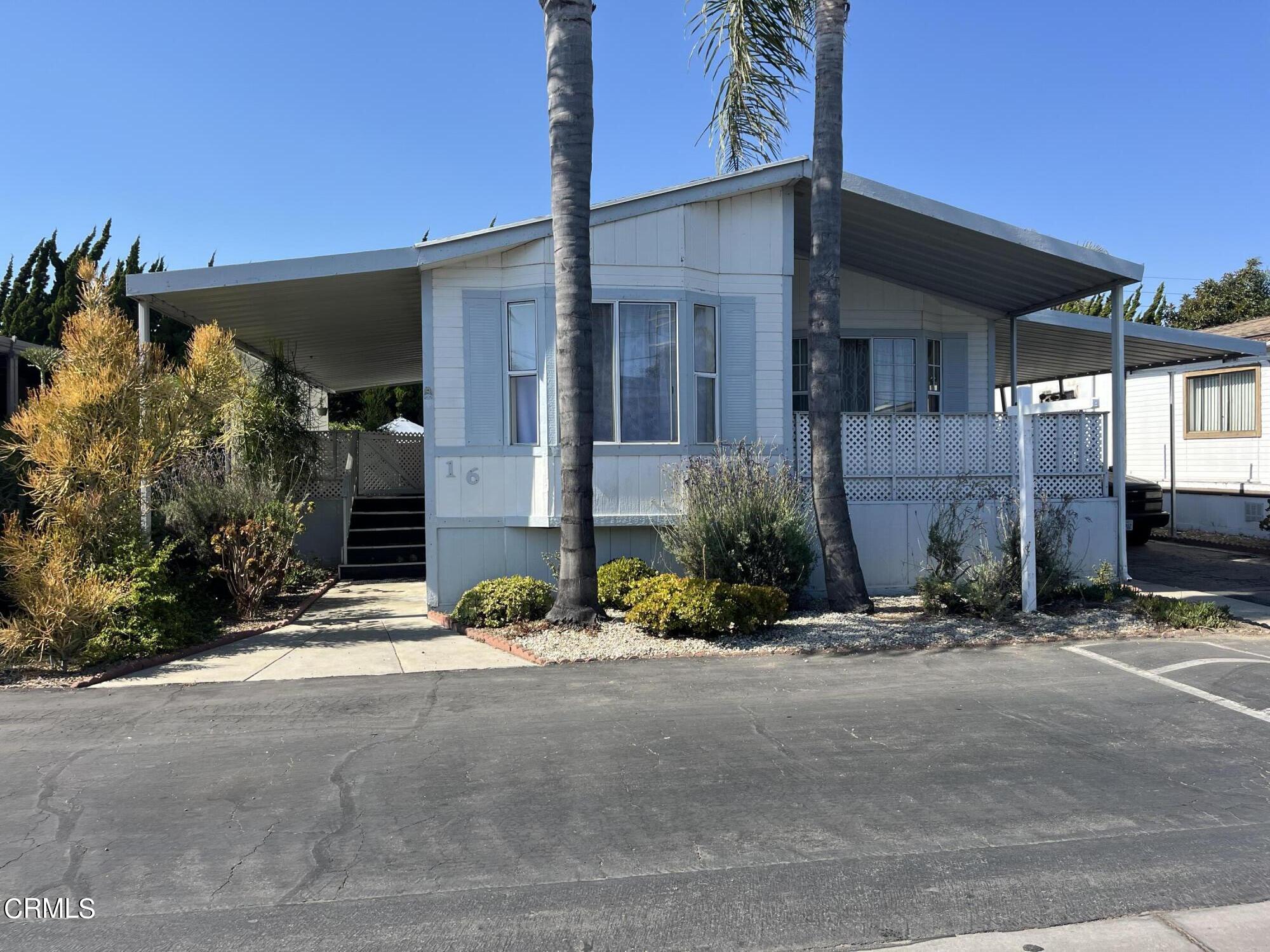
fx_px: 954
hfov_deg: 67.3
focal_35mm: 26
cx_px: 635
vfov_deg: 53.1
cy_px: 476
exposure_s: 1/2571
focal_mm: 5.1
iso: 50
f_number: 1.6
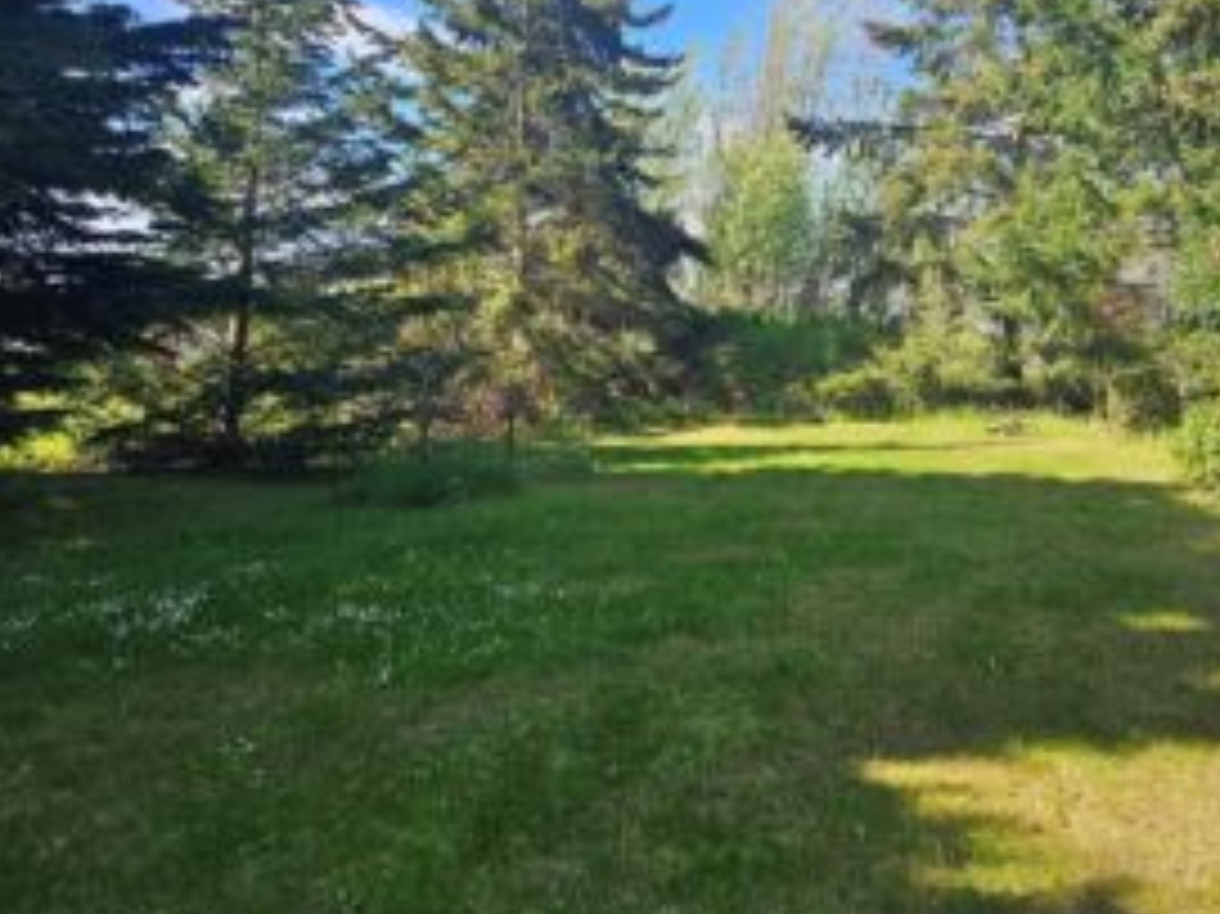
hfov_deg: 53.1
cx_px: 792
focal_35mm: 34
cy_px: 320
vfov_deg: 41.3
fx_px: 1198
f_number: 1.7
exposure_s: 1/242
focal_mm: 6.3
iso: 10
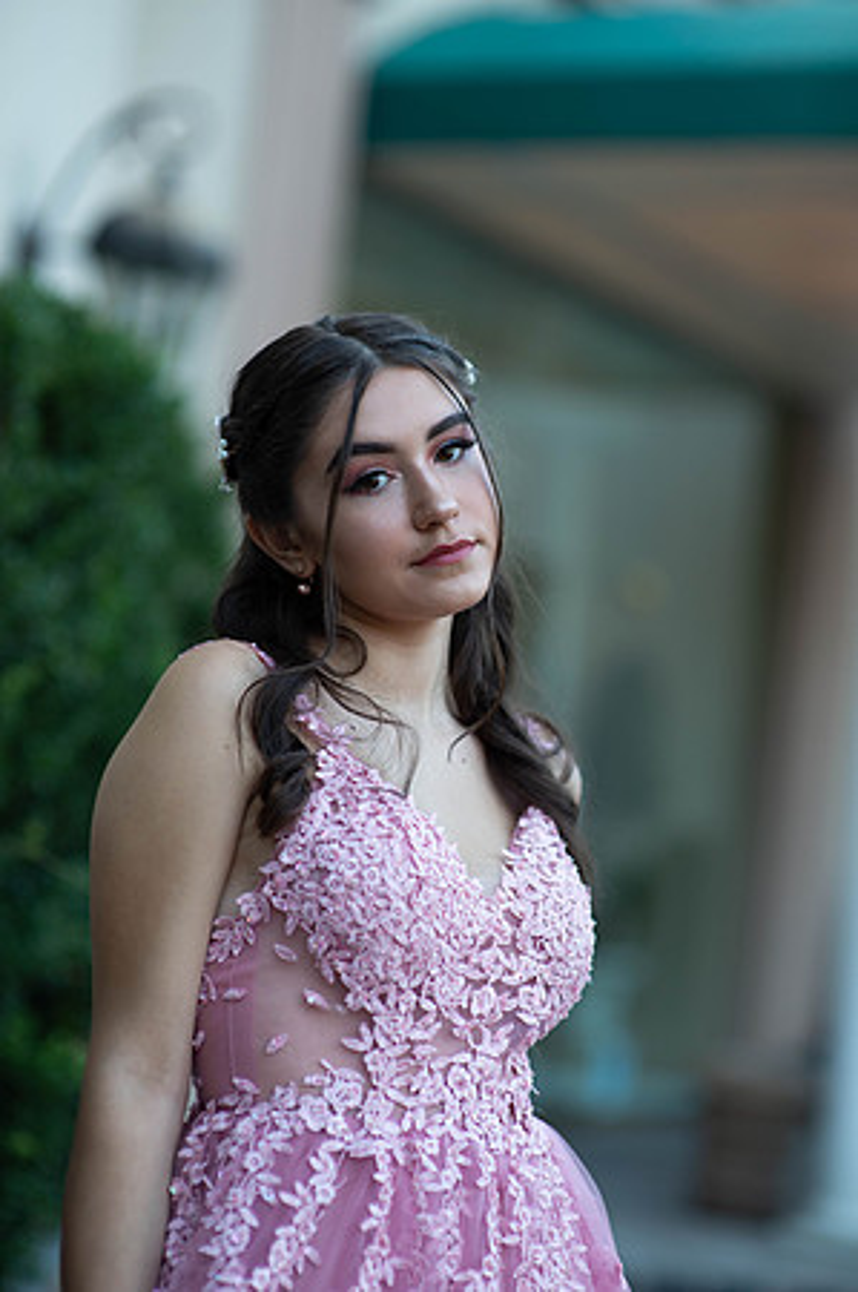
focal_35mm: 85
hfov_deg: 16.0
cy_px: 646
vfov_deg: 23.9
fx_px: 3046
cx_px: 429
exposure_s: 1/640
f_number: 2
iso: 250
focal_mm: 85
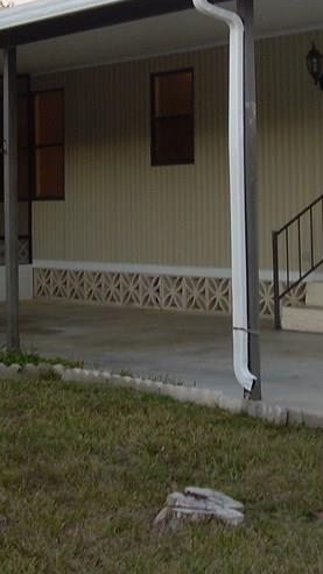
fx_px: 1311
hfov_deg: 14.0
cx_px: 233
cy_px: 147
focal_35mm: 86
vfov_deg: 24.5
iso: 50
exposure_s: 1/30
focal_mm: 6.3
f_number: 2.8
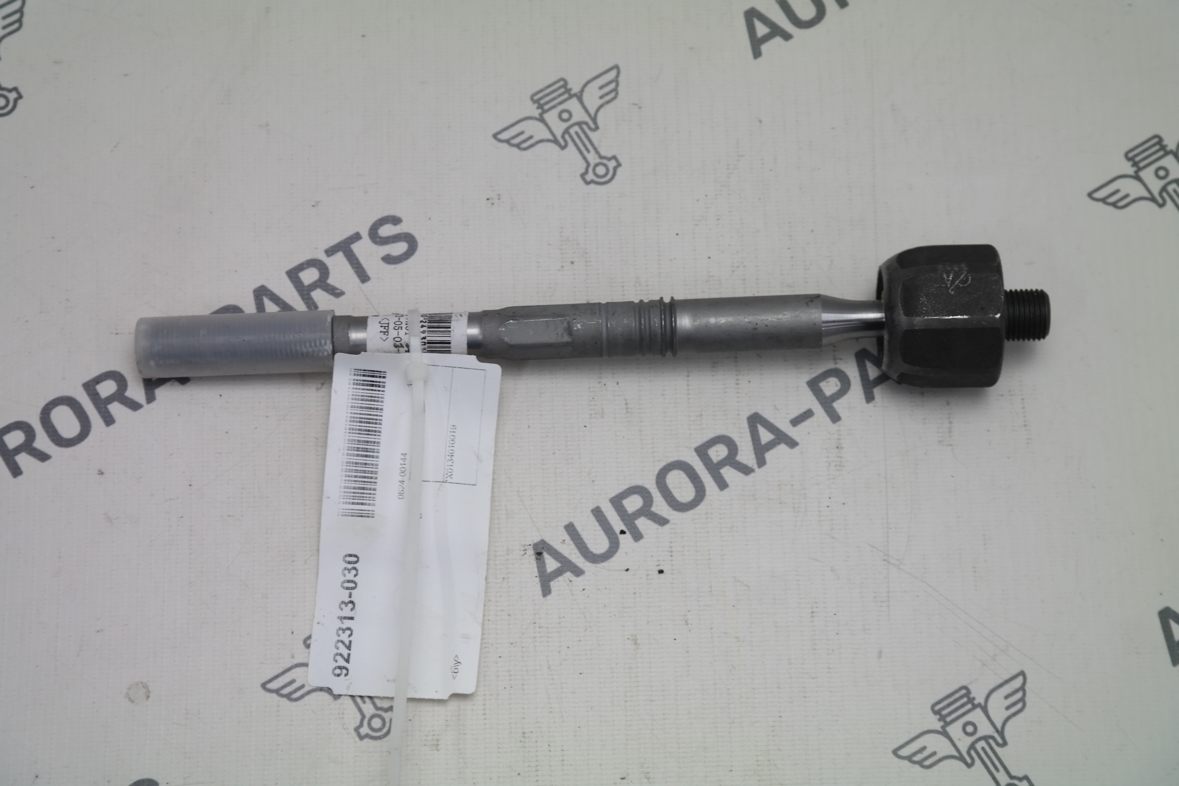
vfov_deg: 16.3
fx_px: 2751
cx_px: 590
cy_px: 393
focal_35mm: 84
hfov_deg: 24.2
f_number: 5.6
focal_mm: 55
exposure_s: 1/80
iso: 200
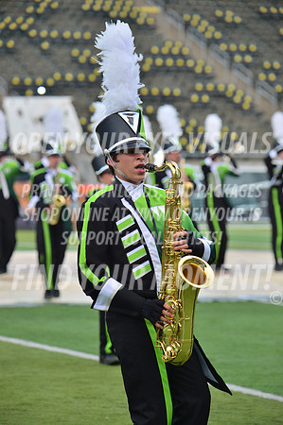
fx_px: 2127
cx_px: 142
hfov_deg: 7.6
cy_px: 212
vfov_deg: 11.4
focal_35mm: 180
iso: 200
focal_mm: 180
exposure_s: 1/800
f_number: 5.6
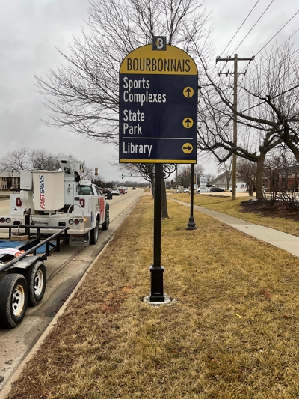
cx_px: 150
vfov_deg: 61.6
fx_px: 334
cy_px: 200
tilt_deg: -1.1
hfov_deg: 48.2
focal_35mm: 29
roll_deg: -0.7
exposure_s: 1/176
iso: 16
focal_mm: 3
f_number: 1.8
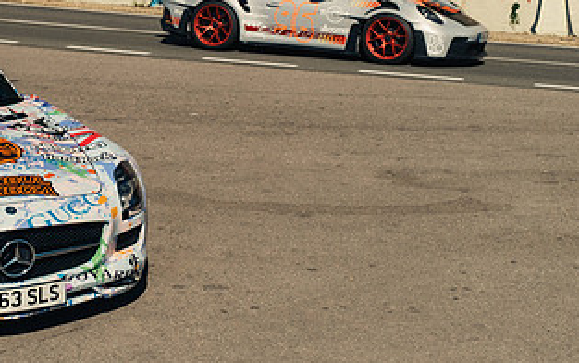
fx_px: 1310
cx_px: 105
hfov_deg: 24.5
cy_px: 32
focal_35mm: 83
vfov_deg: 15.6
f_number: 3.2
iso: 200
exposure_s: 1/2000
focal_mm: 29.2
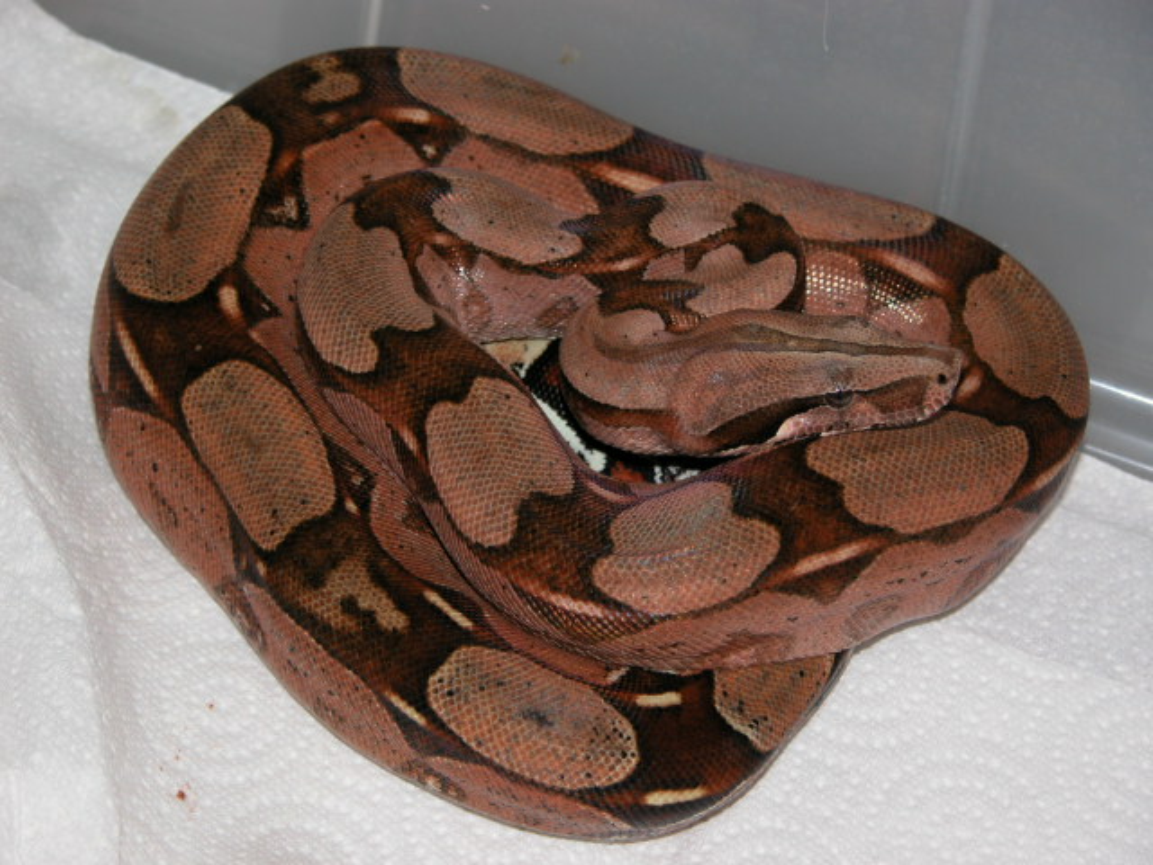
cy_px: 432
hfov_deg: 17.0
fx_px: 3864
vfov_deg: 12.8
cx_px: 576
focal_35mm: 116
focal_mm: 29.5
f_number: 3.7
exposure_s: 1/125
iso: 100
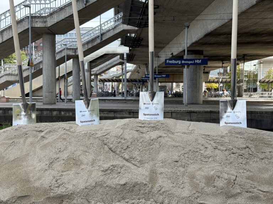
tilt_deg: -1.2
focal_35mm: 48
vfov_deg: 30.3
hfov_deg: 39.7
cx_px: 136
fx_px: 379
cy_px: 102
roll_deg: -0.8
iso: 64
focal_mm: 6.76
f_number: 1.78
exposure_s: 1/810
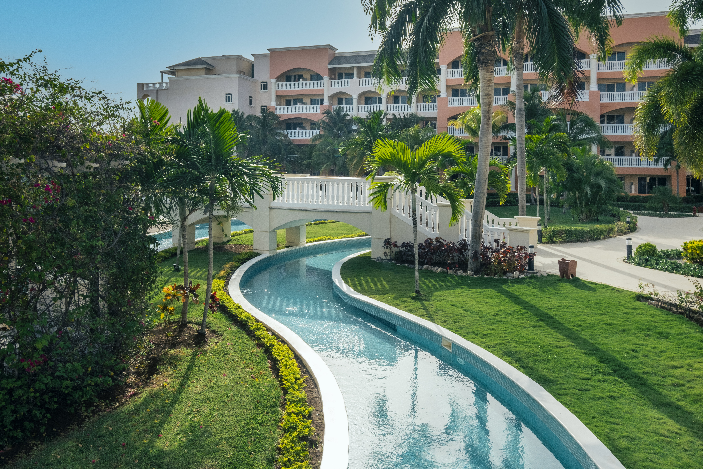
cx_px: 352
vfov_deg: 49.6
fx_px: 508
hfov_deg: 69.4
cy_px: 234
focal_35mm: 26
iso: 320
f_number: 9
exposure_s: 1/500
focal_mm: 17.4
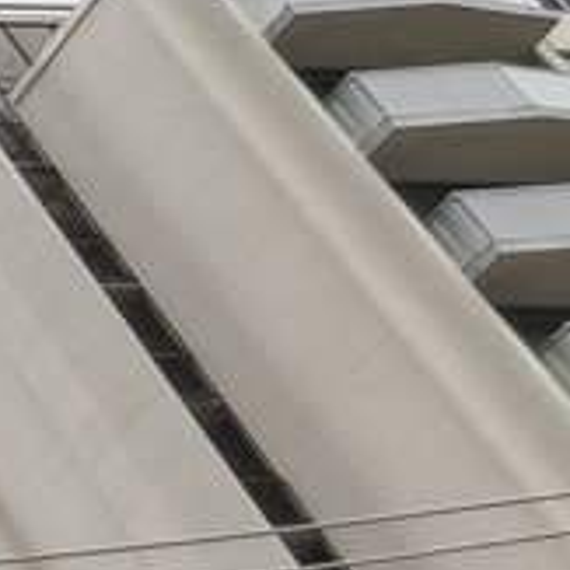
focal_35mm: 133
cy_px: -675
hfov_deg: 7.3
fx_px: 2478
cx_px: -1944
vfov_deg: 11.4
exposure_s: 1/500
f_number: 8
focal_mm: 16
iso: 250
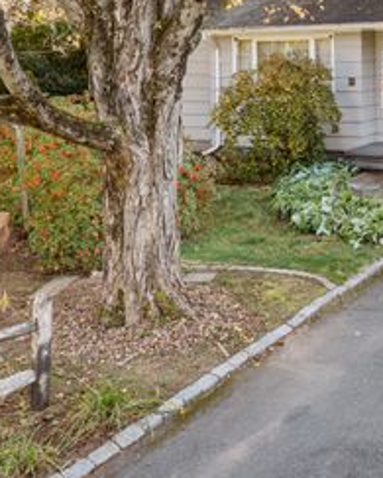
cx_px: 377
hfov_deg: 26.7
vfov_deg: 34.5
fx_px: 764
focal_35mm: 54
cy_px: 178
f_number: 2.8
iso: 100
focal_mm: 14.45
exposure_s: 1/80
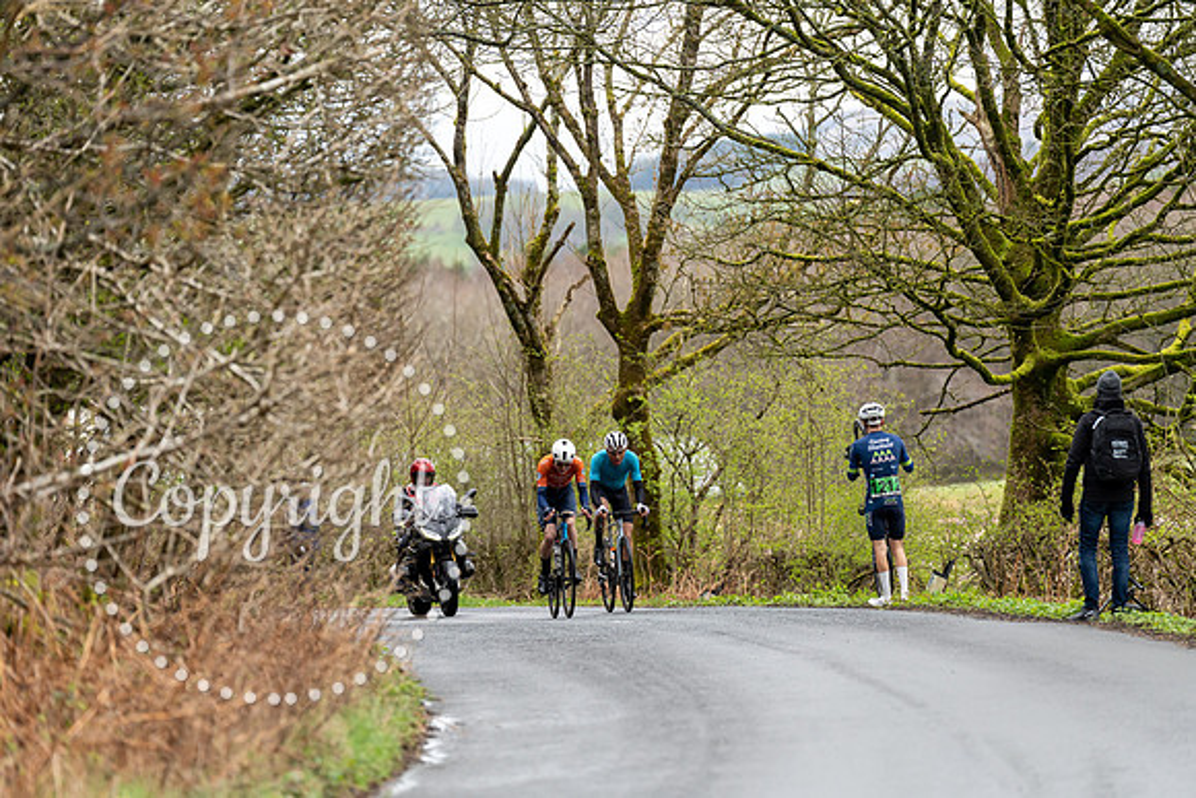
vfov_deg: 6.9
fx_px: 6646
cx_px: 598
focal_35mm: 200
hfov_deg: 10.3
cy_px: 399
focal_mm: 200
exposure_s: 1/1000
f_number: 3.5
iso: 1000
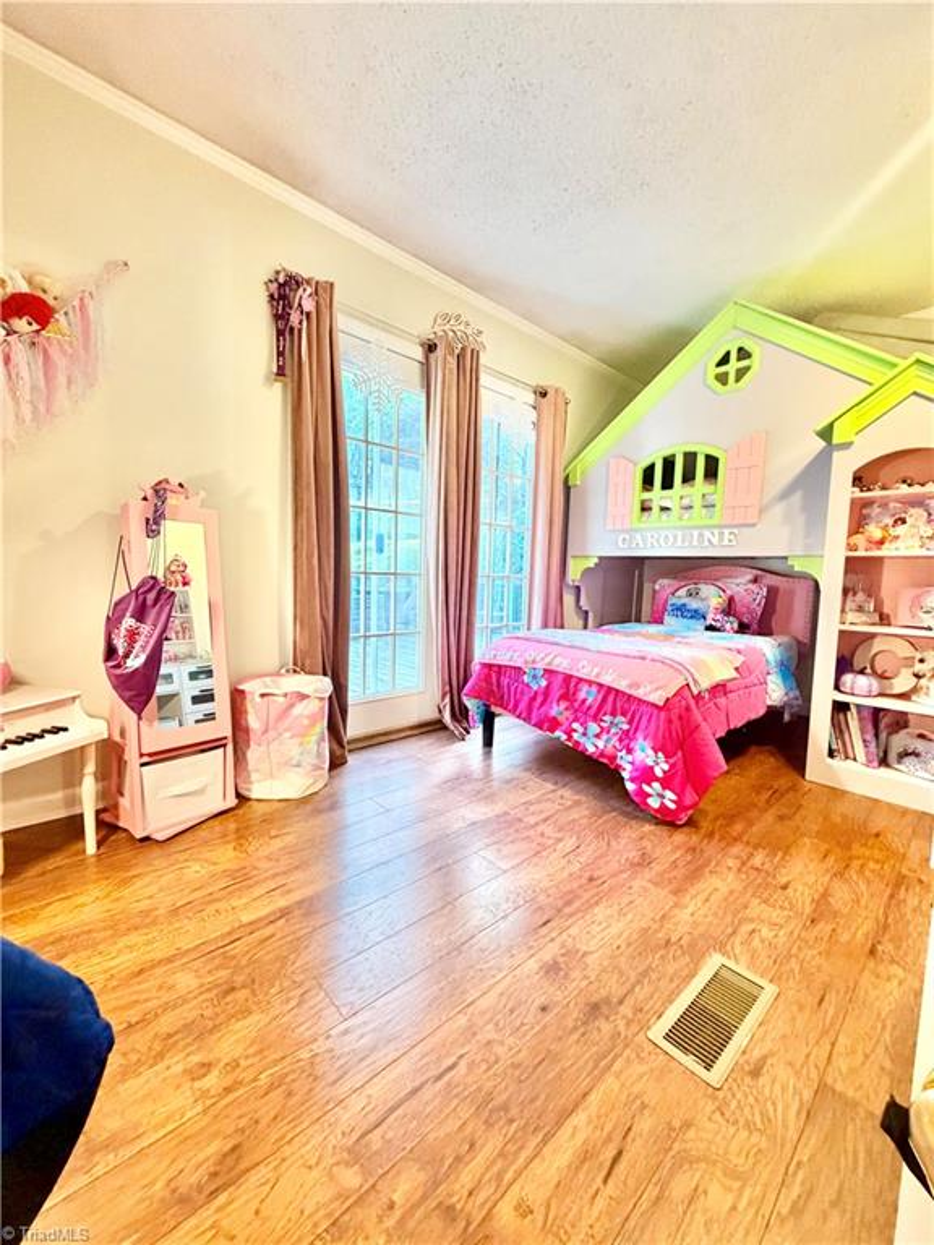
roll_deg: -1.8
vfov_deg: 102.1
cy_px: 622
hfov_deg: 85.7
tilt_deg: -4.9
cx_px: 467
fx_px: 504
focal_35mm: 14
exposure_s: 1/60
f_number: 2.2
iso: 400
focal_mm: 2.22
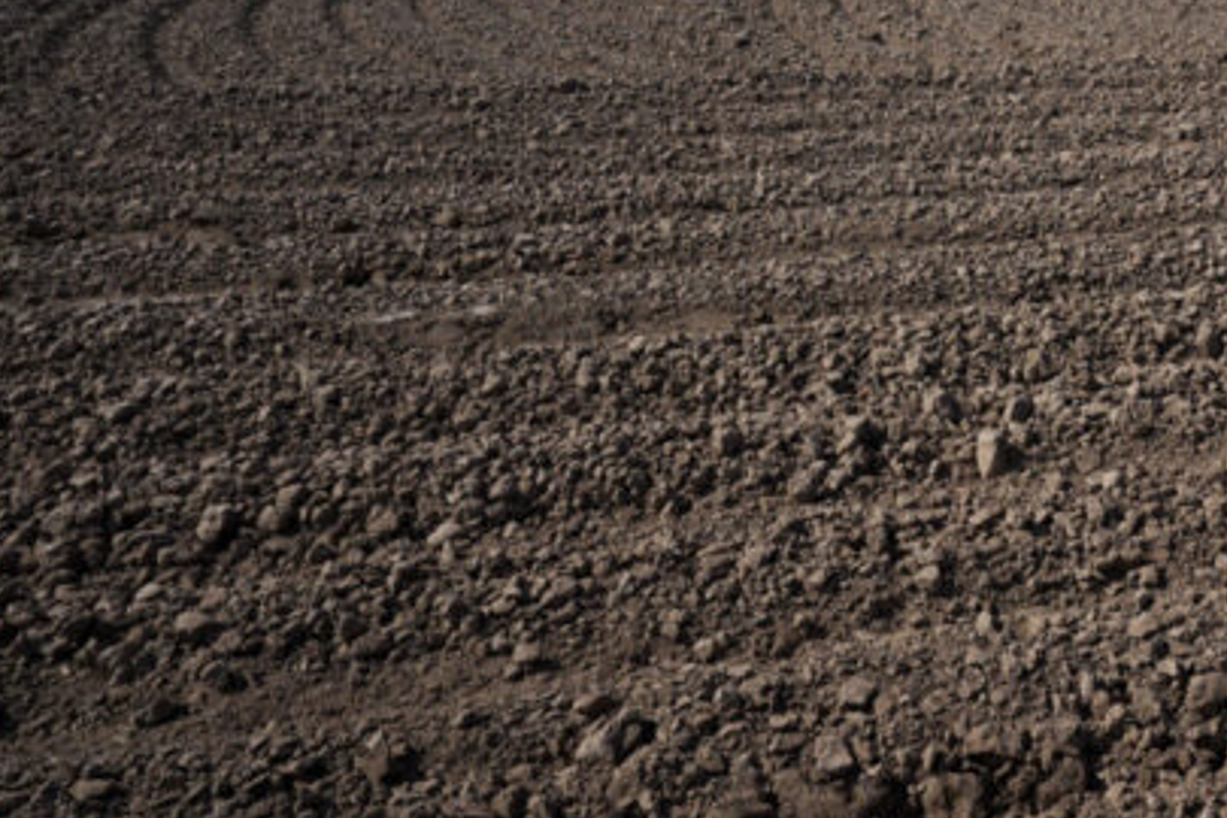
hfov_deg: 48.4
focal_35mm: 36
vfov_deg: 34.4
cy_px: 55
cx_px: 1069
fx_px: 1227
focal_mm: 19
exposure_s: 1/250
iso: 200
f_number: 13
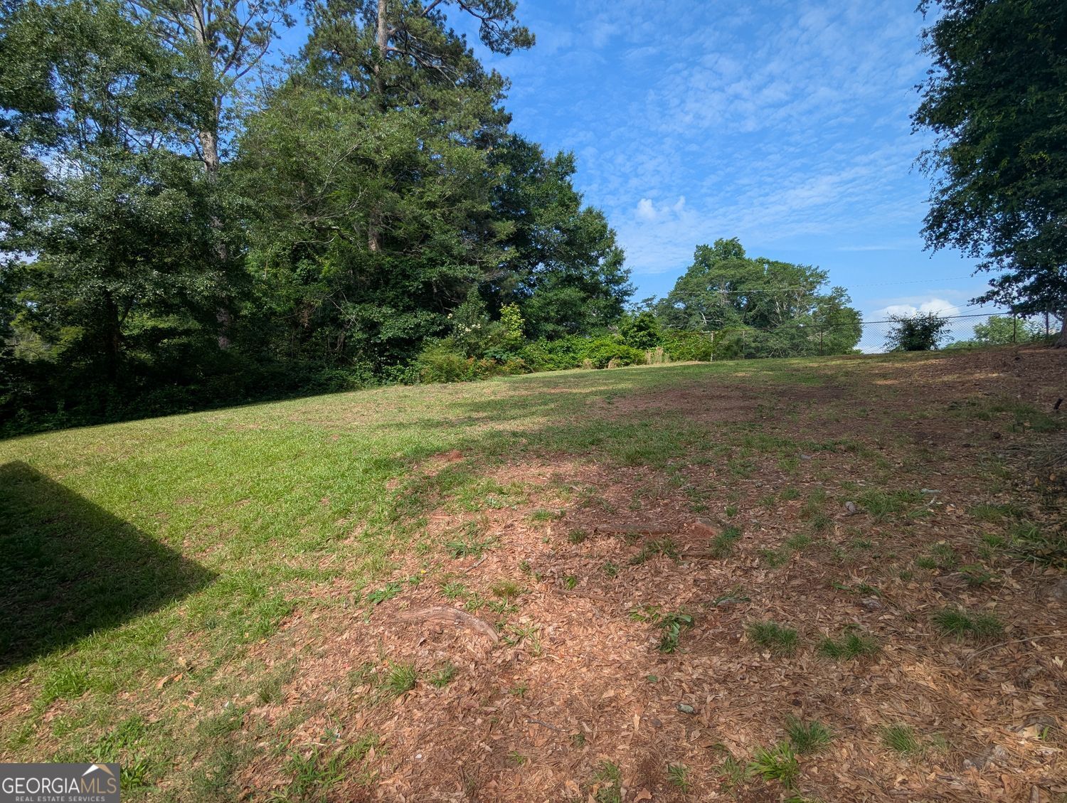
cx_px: 534
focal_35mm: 16
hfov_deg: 94.4
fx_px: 494
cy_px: 402
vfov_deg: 78.2
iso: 51
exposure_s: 1/1094
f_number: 2.2
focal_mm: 2.35
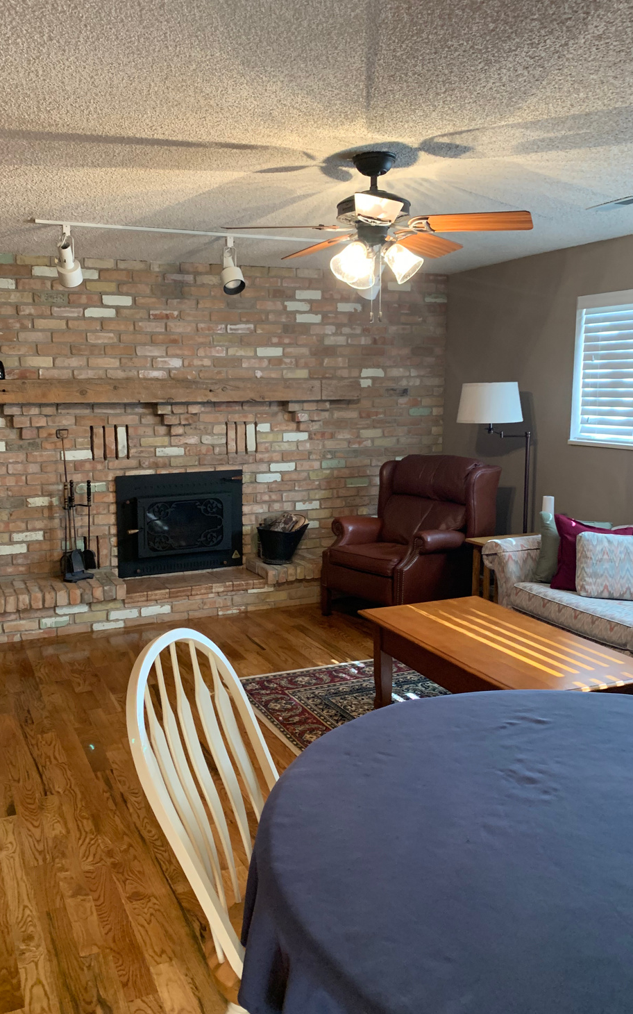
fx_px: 801
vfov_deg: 64.6
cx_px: 258
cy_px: 497
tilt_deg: -8.1
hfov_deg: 43.0
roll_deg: +1.3
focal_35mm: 29
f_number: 1.8
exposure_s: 1/60
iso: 250
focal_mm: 4.25
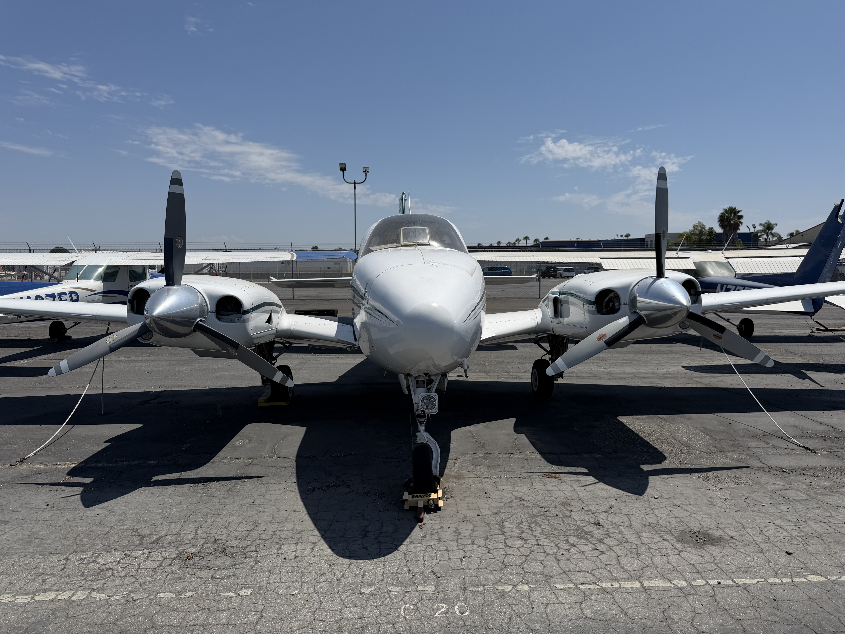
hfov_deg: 71.6
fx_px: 586
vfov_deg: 56.8
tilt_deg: -5.0
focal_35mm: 24
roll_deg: +0.3
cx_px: 422
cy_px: 317
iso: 80
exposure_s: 1/9091
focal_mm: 6.76
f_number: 1.78
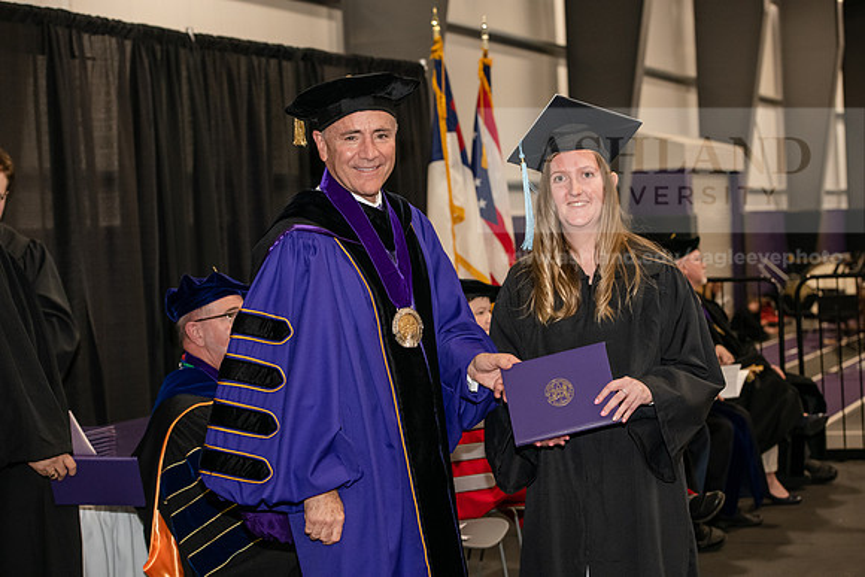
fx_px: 1682
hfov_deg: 28.8
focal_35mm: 70
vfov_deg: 19.5
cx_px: 432
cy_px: 288
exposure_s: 1/200
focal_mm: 70
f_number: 5
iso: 2500
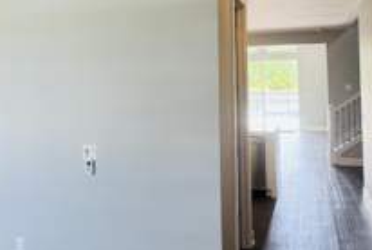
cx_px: 155
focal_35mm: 58
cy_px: 62
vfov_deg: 23.2
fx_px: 600
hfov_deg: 34.4
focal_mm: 6.76
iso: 100
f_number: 1.78
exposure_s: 1/120
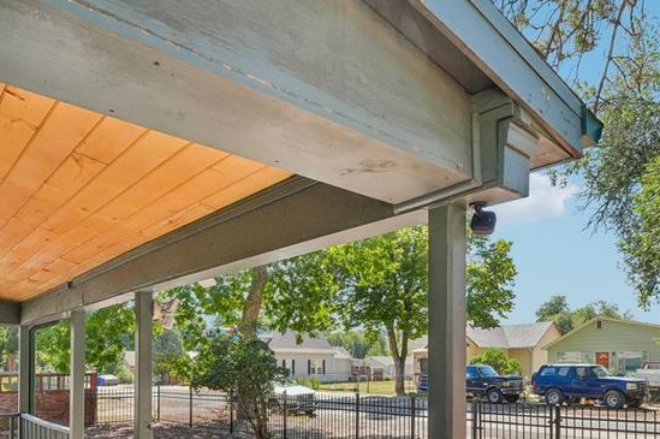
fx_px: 513
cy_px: 356
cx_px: 358
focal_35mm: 28
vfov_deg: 43.9
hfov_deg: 65.4
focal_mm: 10
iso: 800
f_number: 8
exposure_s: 1/500
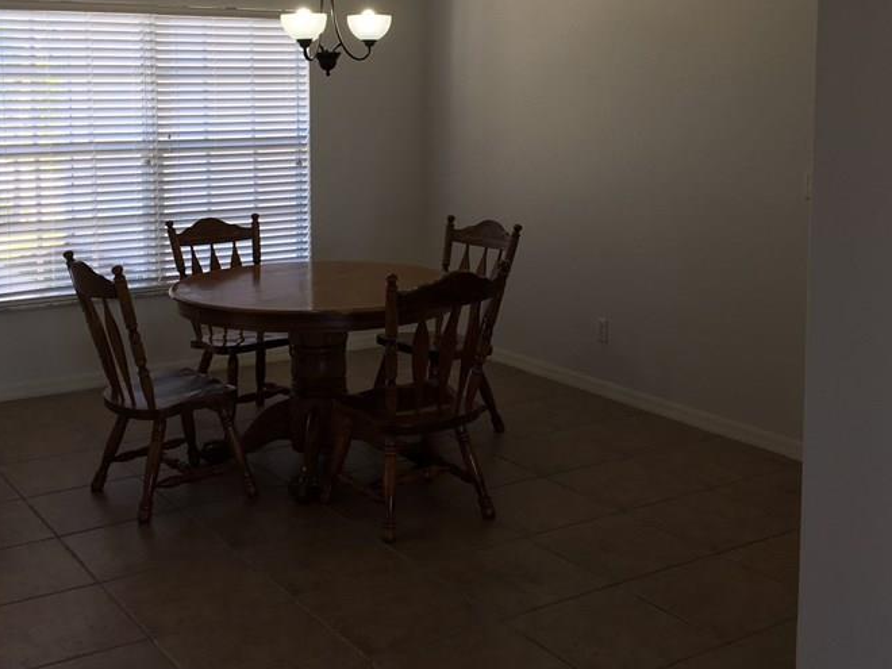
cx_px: 396
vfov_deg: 31.8
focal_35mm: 45
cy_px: 193
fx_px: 1160
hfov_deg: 42.0
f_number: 2.2
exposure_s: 1/60
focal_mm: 4.15
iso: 25
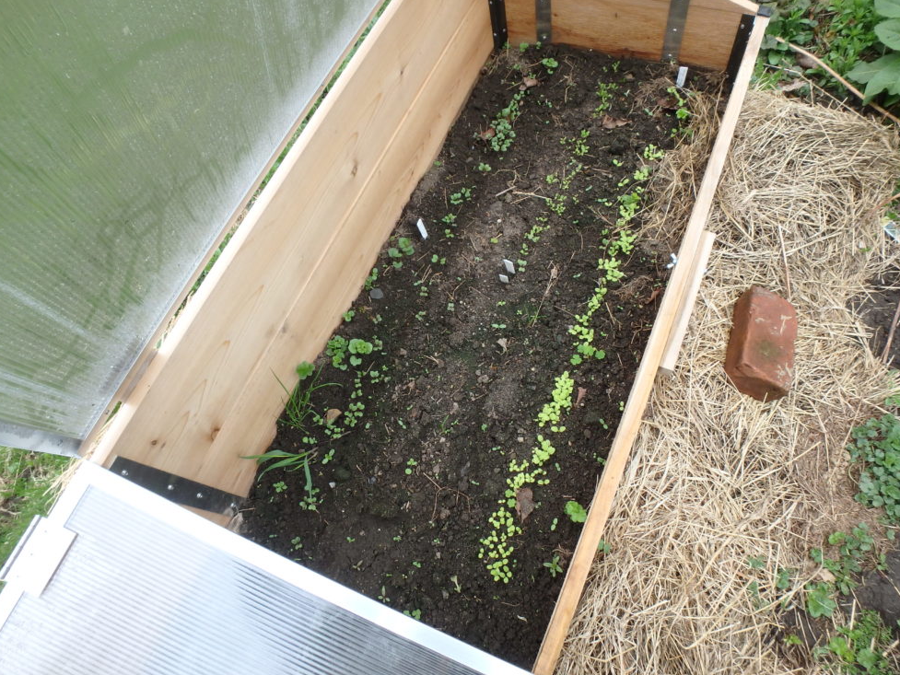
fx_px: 572
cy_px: 329
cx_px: 461
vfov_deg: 61.1
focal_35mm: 22
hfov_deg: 76.4
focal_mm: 3.7
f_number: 3.5
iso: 125
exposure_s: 1/160
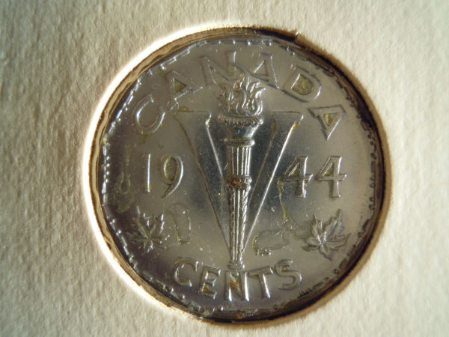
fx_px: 363
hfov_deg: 63.4
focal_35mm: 28
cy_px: 168
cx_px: 224
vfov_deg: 49.7
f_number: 2.7
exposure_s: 1/80
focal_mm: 5
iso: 100
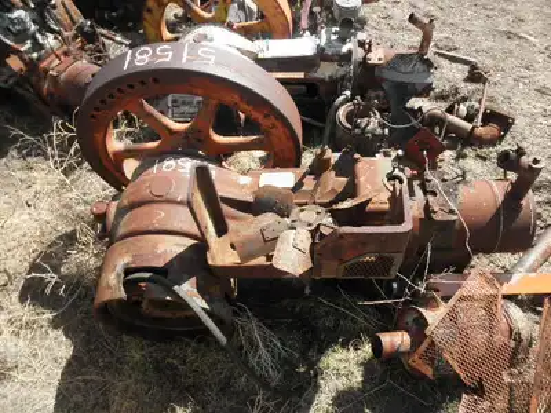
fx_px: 446
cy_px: 206
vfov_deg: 49.7
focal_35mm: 28
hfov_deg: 63.4
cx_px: 276
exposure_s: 1/500
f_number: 3
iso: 64
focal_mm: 5
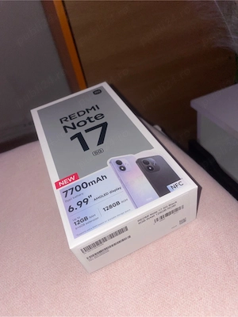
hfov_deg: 53.1
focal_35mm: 26
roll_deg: +13.7
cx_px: 119
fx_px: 238
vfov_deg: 67.3
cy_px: 158
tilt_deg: -37.0
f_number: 1.6
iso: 32
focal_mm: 4.2
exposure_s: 1/4
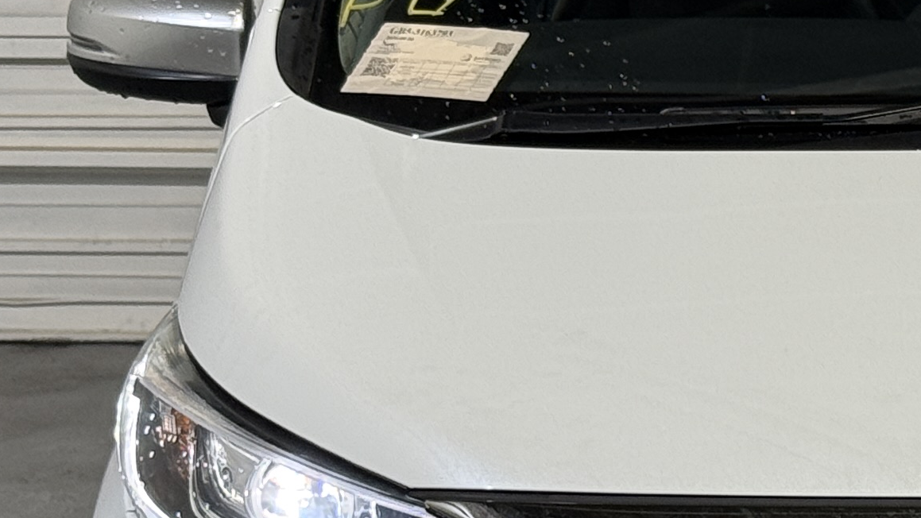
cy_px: 440
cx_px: 1032
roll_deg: +0.0
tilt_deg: -11.1
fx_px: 4445
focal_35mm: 182
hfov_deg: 11.6
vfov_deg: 6.7
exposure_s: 1/60
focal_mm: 6.76
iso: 64
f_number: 1.78
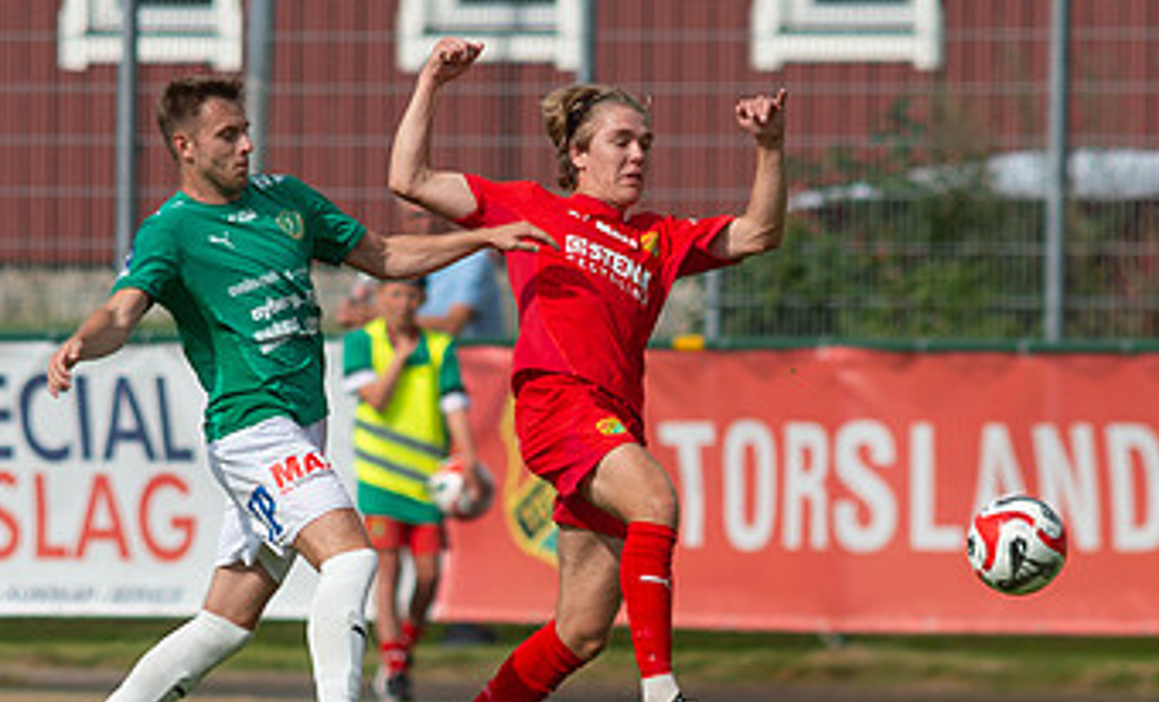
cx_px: 631
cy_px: 569
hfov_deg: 2.2
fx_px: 30128
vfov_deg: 1.3
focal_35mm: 962
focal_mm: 420
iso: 125
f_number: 4.5
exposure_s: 1/1600
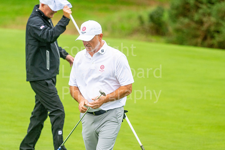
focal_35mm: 450
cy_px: 75
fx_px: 2811
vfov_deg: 3.1
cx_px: 112
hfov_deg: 4.6
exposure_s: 1/1250
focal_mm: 300
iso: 800
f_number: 4
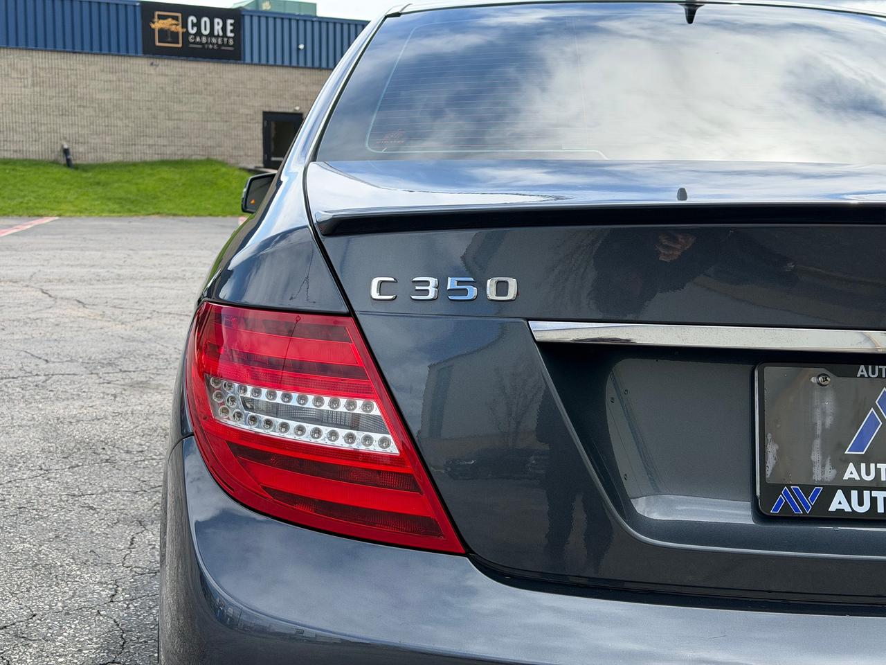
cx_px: 443
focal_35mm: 48
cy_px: 332
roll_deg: -0.4
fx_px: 1229
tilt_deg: -7.3
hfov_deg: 39.7
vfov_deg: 30.3
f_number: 1.78
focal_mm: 6.76
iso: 64
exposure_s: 1/2273
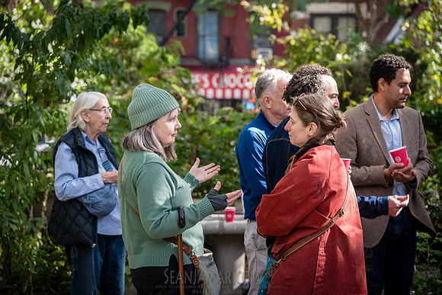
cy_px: 148
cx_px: 221
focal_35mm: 93
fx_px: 1142
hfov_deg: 21.9
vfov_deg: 14.7
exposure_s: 1/100
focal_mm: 93
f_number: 4
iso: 160
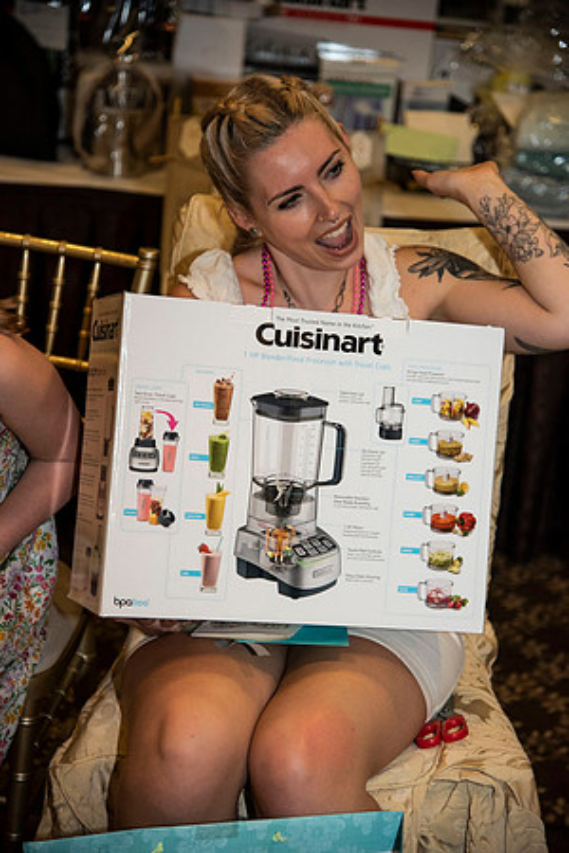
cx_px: 284
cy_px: 426
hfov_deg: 16.7
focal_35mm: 82
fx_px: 1944
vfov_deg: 24.8
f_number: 4
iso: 640
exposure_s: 1/200
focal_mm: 82
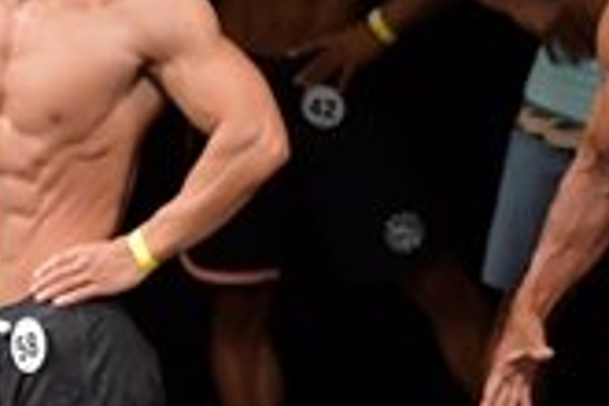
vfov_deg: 1.5
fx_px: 16036
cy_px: 266
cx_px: -677
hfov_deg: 2.2
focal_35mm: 948
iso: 3200
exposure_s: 1/400
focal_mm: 135
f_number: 5.6
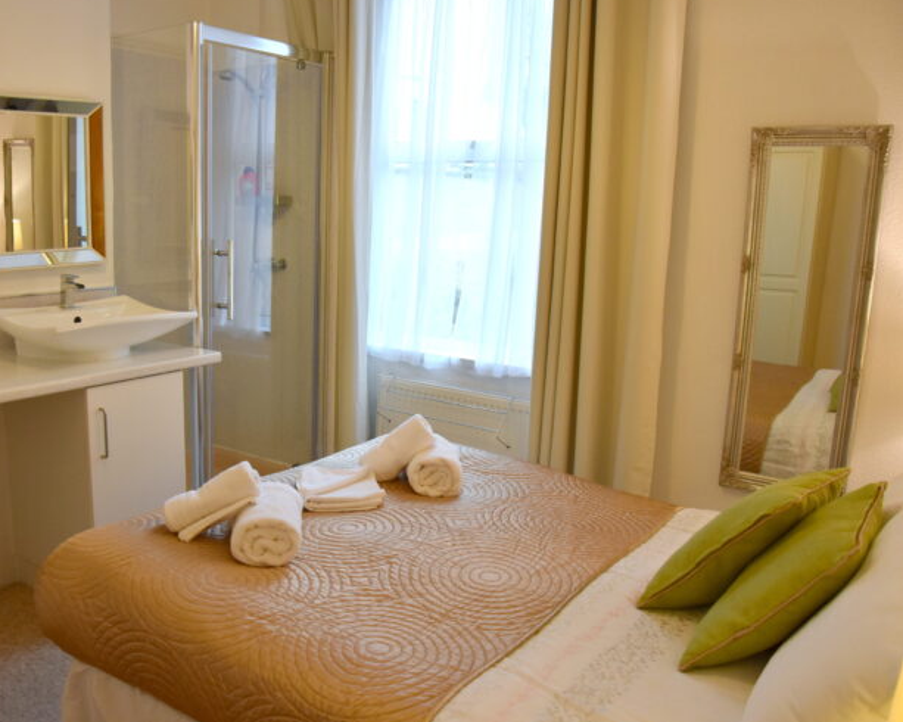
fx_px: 828
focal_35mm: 31
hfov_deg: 56.7
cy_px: 358
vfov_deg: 47.1
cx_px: 352
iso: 800
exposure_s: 1/80
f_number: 4.5
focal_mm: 18
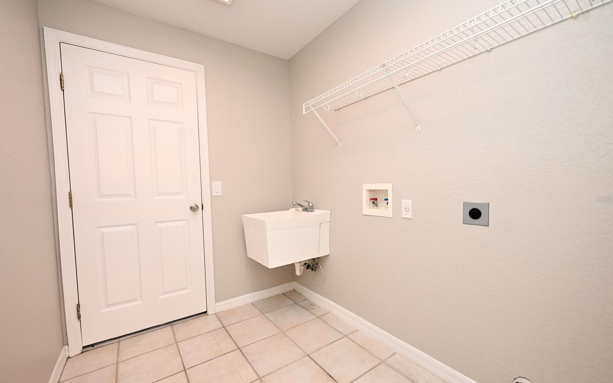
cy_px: 199
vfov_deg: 74.7
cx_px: 311
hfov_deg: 101.5
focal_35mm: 15
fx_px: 251
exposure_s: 1/60
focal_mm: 14
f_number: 4
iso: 400
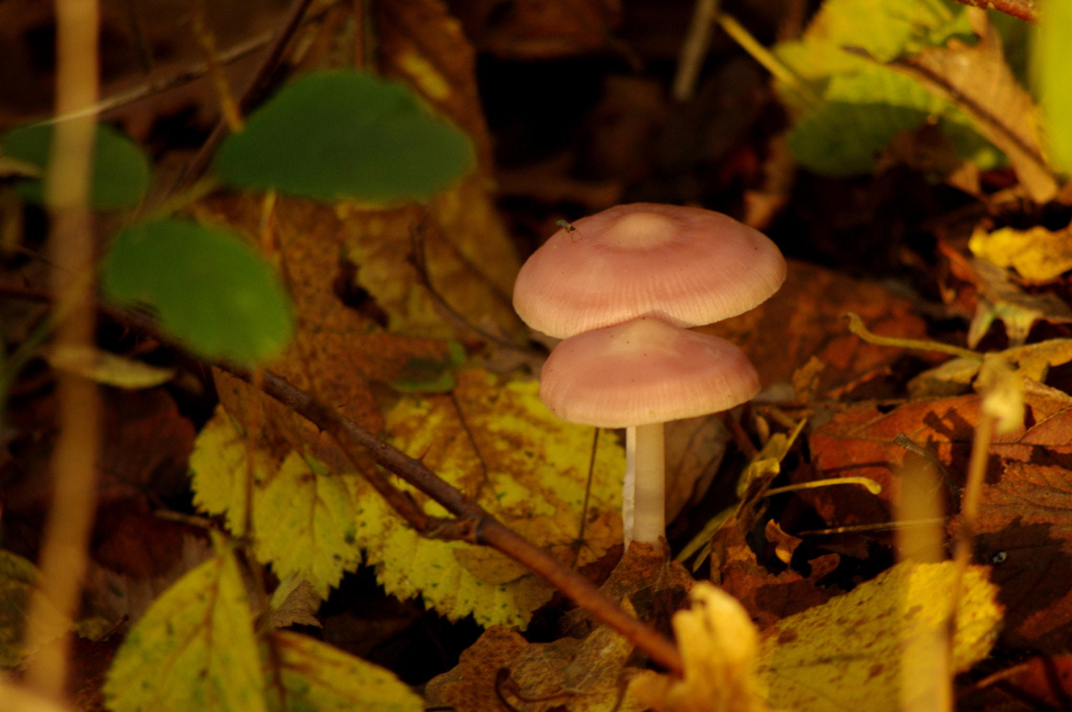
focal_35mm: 450
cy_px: 356
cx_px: 536
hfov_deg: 4.6
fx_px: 13383
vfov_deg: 3.0
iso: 400
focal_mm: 300
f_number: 5.8
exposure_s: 1/40
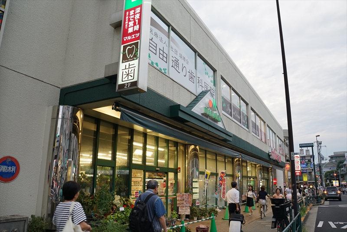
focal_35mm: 27
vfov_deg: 48.0
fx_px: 260
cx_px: 174
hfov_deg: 67.4
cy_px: 116
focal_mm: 18
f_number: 5
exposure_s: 1/60
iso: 400
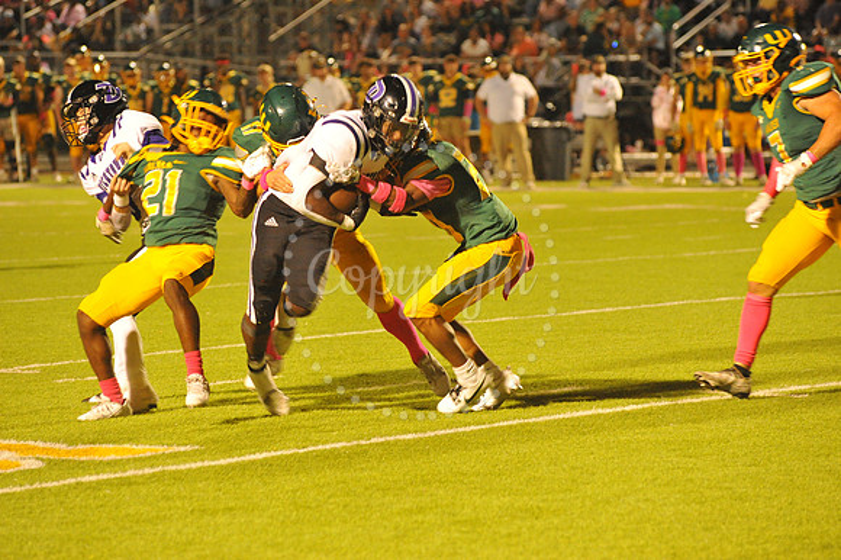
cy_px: 280
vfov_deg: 6.9
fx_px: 4669
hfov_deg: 10.3
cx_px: 420
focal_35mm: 200
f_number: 5.6
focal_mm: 200
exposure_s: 1/160
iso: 6400
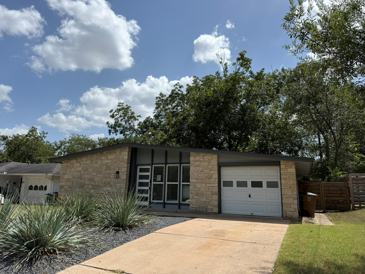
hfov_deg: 71.6
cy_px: 137
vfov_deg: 56.8
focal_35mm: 24
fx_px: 253
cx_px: 182
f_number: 1.78
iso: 80
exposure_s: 1/6711
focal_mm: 6.76
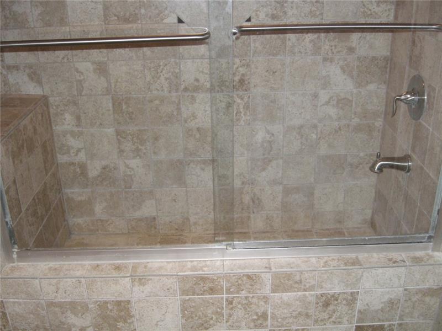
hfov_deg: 49.0
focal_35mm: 38
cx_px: 221
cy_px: 166
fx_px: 485
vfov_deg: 37.7
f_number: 2.8
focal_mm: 7.9
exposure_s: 1/60
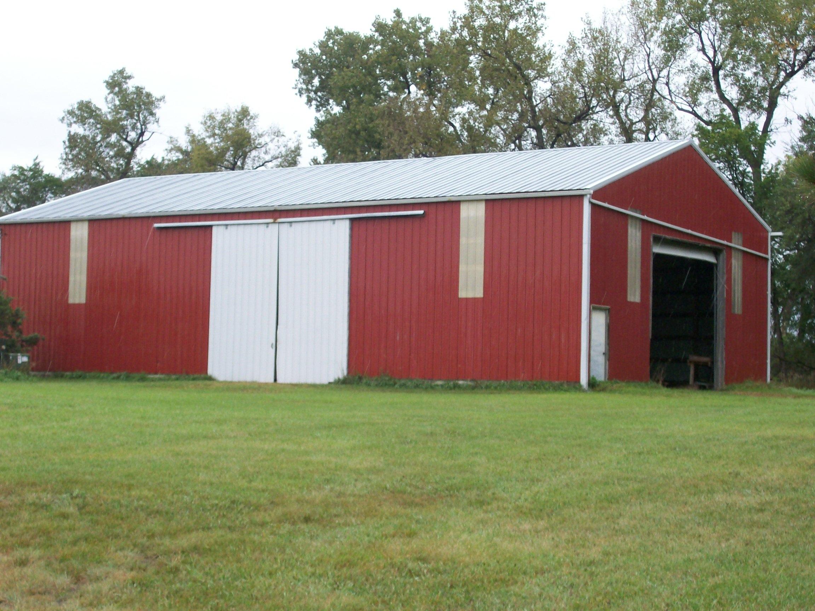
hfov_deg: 27.8
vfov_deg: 21.0
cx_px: 408
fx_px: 1648
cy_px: 306
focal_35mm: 70
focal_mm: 11.6
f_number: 3.8
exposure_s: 1/234
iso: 80
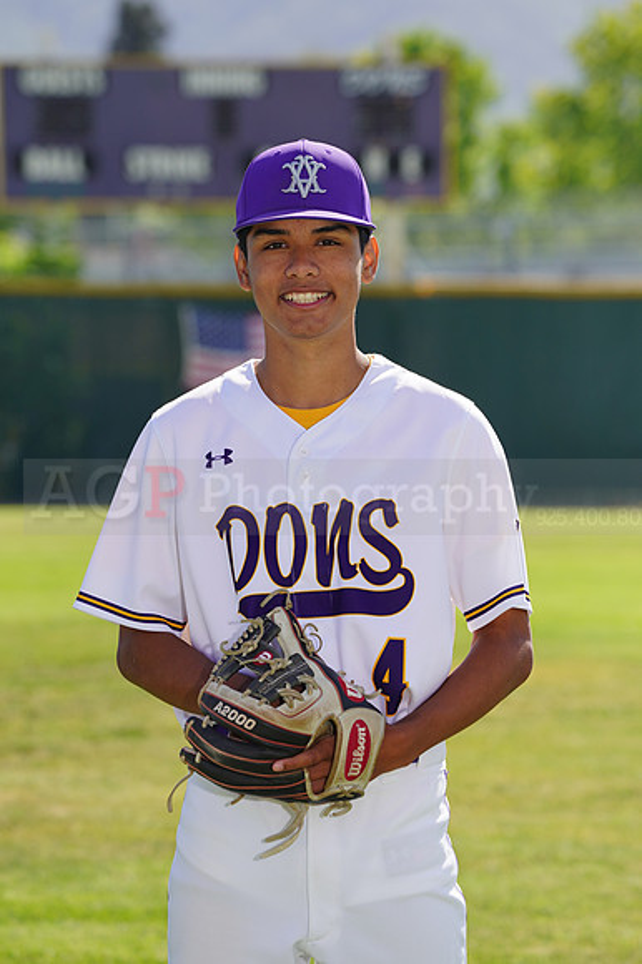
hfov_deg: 5.8
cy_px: 482
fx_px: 6293
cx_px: 321
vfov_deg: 8.8
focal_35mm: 235
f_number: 8
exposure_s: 1/250
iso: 100
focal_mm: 235
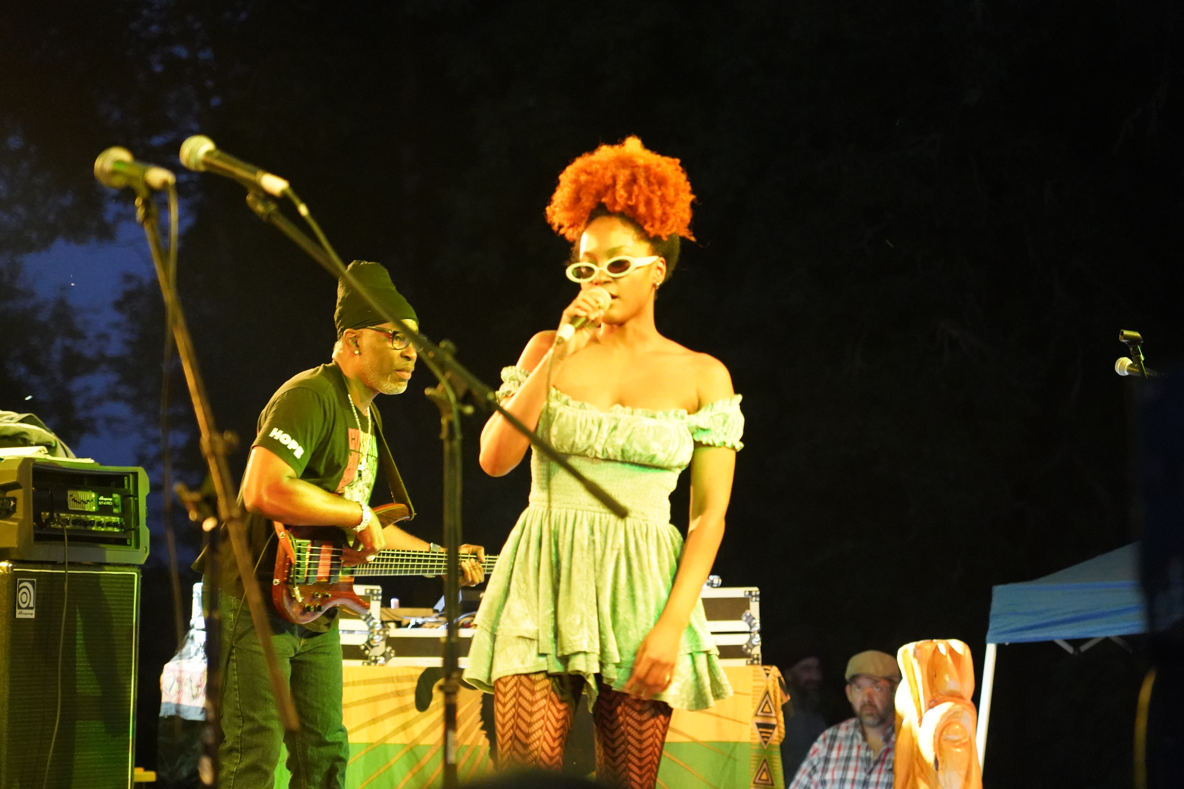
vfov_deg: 13.0
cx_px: 592
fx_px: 3453
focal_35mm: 105
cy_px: 394
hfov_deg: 19.5
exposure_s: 1/50
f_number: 4
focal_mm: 105
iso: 12800
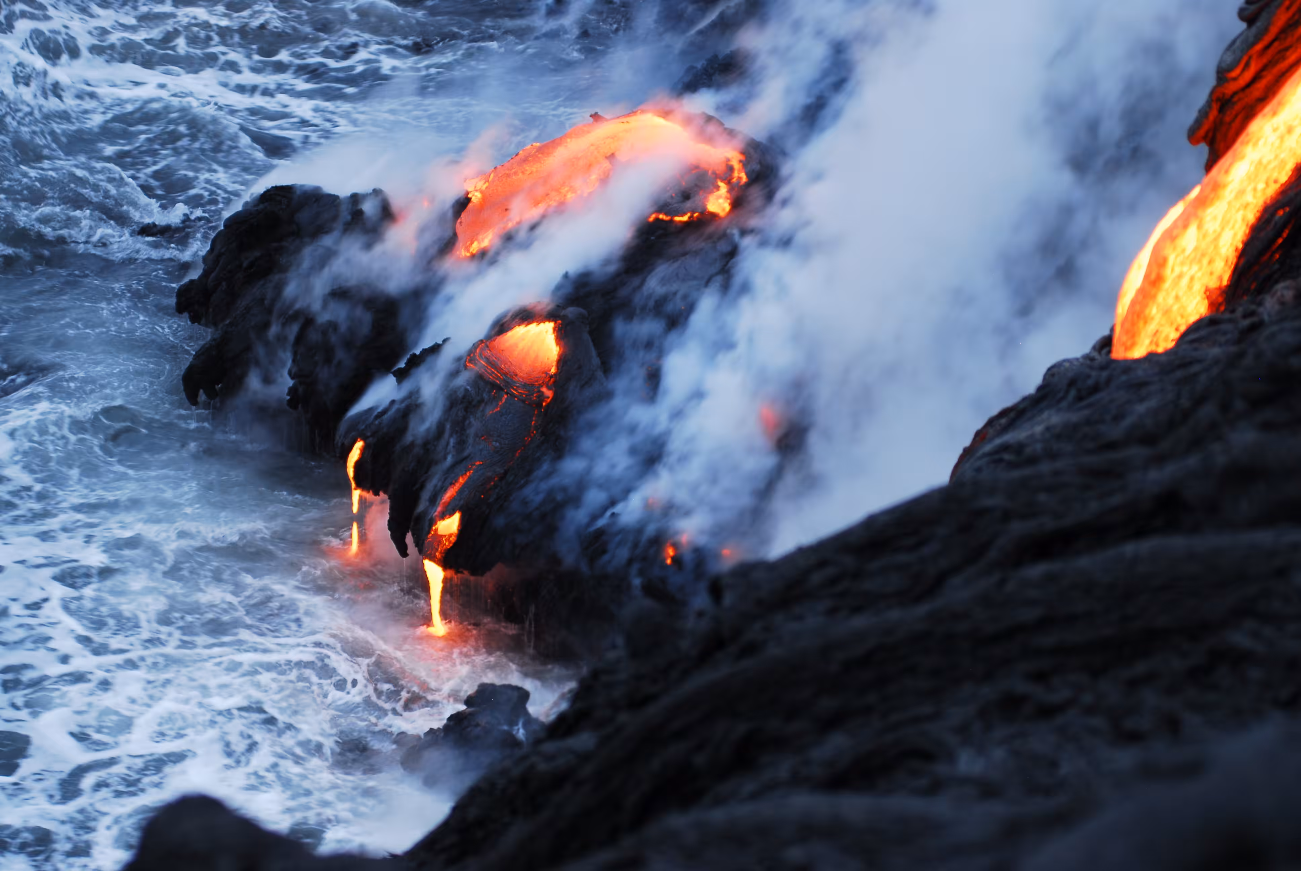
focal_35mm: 120
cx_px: 650
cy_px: 436
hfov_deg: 17.0
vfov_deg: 11.5
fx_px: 4342
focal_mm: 80
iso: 200
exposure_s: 1/40
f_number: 3.2
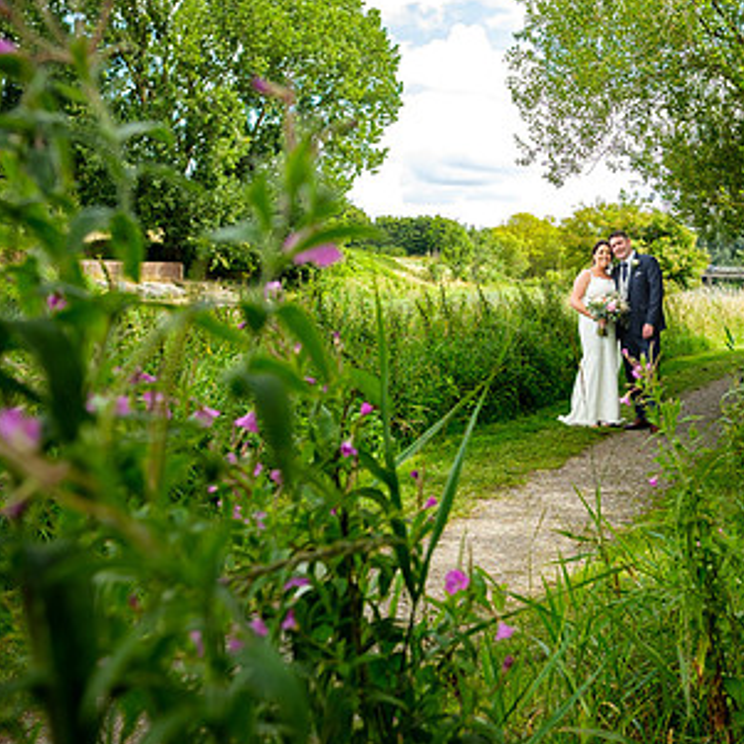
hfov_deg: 40.6
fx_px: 973
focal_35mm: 40
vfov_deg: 41.7
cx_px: 566
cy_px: 305
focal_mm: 16
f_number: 4
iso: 200
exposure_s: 1/200
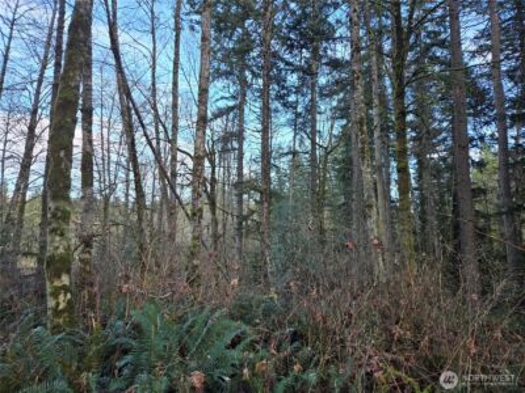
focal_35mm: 23
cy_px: 196
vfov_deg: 58.9
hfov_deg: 73.9
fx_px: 349
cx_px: 262
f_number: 1.8
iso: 25
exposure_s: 1/195
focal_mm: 5.4
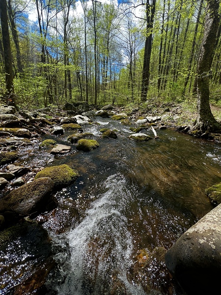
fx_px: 111
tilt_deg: -22.3
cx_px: 110
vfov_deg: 106.2
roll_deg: -1.7
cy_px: 148
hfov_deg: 89.9
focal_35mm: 13
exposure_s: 1/570
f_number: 1.8
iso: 32
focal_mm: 1.57
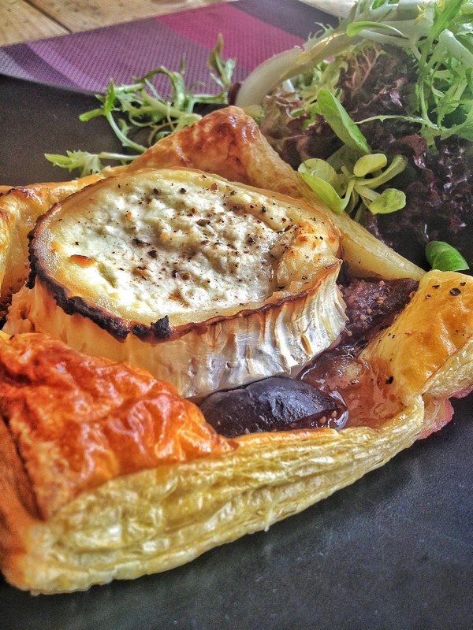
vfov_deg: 52.6
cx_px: 236
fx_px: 638
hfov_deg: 40.7
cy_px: 315
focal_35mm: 35
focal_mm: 4.28
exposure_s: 1/223
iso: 50
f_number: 2.4
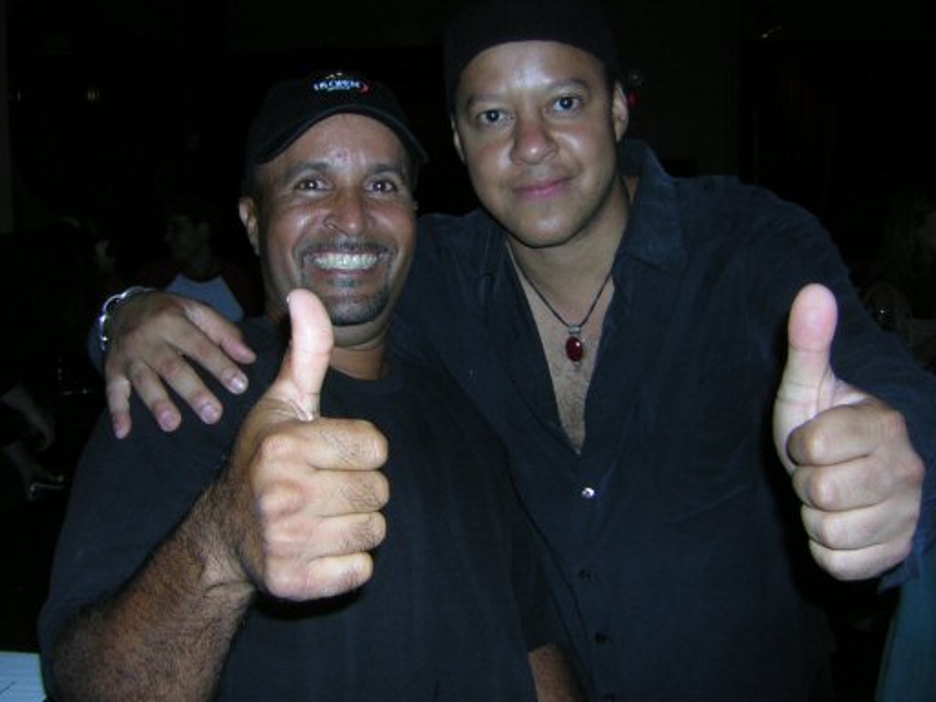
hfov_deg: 51.4
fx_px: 973
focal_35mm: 36
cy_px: 351
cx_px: 468
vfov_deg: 39.7
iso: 66
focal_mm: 4.7
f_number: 5.2
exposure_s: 1/60.1
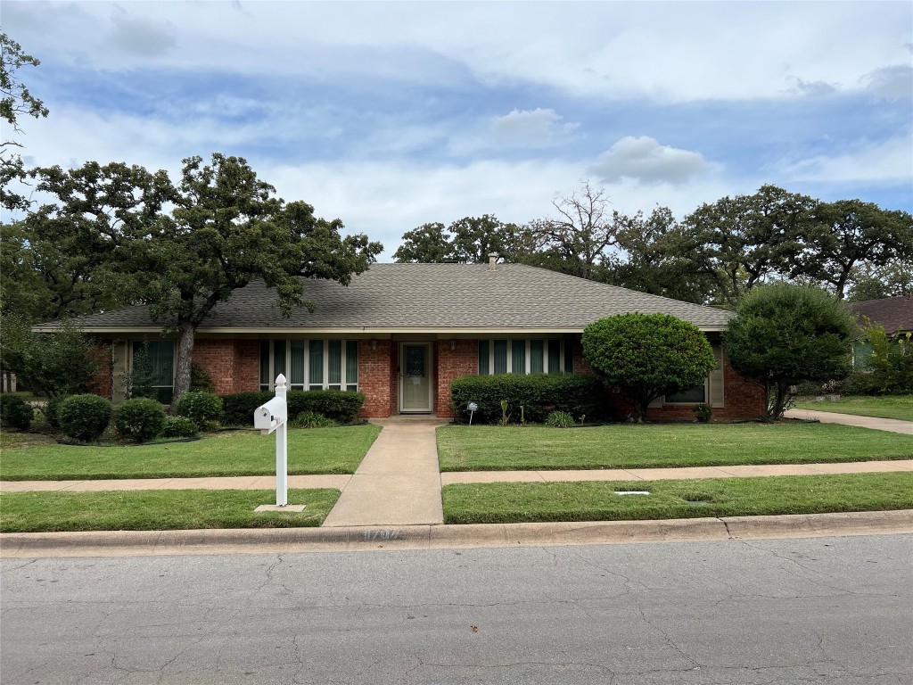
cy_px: 342
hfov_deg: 67.3
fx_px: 686
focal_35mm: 26
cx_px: 456
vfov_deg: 53.1
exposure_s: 1/3968
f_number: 1.5
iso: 50
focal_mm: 5.7
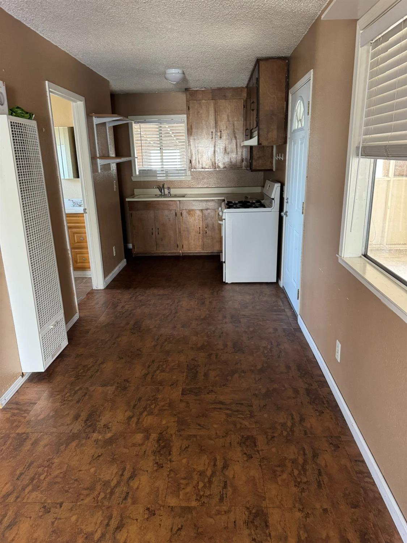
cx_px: 204
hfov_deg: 56.8
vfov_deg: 71.6
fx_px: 376
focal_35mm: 24
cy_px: 272
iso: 400
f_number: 1.78
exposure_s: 1/60
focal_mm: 6.76
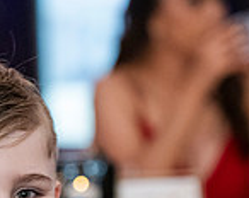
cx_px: -26
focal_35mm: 434
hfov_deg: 4.5
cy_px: 327
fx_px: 3190
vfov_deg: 3.5
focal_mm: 116
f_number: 3.5
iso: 1600
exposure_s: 1/125
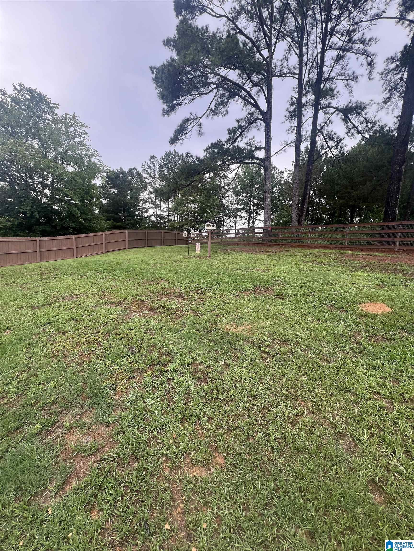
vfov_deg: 106.2
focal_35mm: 13
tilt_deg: -6.2
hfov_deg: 89.9
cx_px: 207
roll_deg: -2.7
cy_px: 276
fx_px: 207
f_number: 1.8
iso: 32
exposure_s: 1/212
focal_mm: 1.57
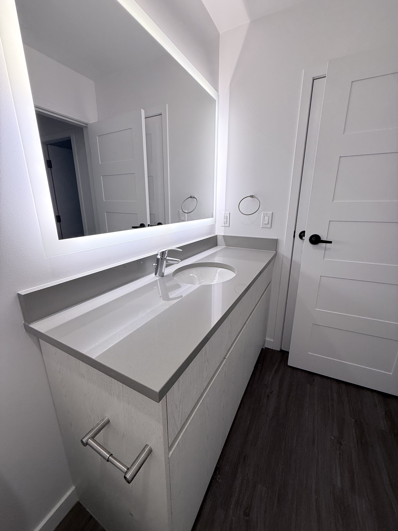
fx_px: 215
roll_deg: -0.4
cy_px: 266
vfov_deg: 102.1
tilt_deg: -14.6
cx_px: 199
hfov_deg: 85.7
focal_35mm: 14
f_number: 2.2
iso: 100
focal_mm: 2.22
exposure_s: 1/120
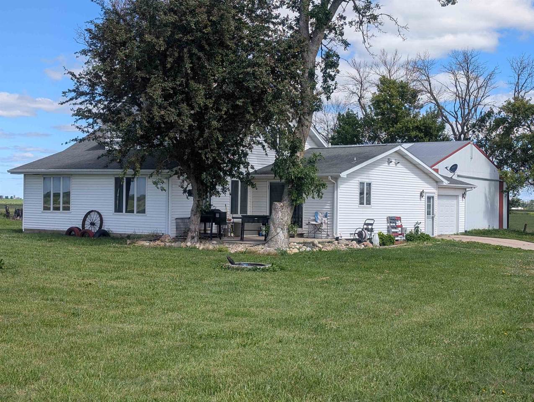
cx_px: 267
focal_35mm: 49
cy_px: 201
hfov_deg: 38.9
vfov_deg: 29.7
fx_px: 757
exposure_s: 1/1041
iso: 21
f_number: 1.68
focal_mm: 6.9
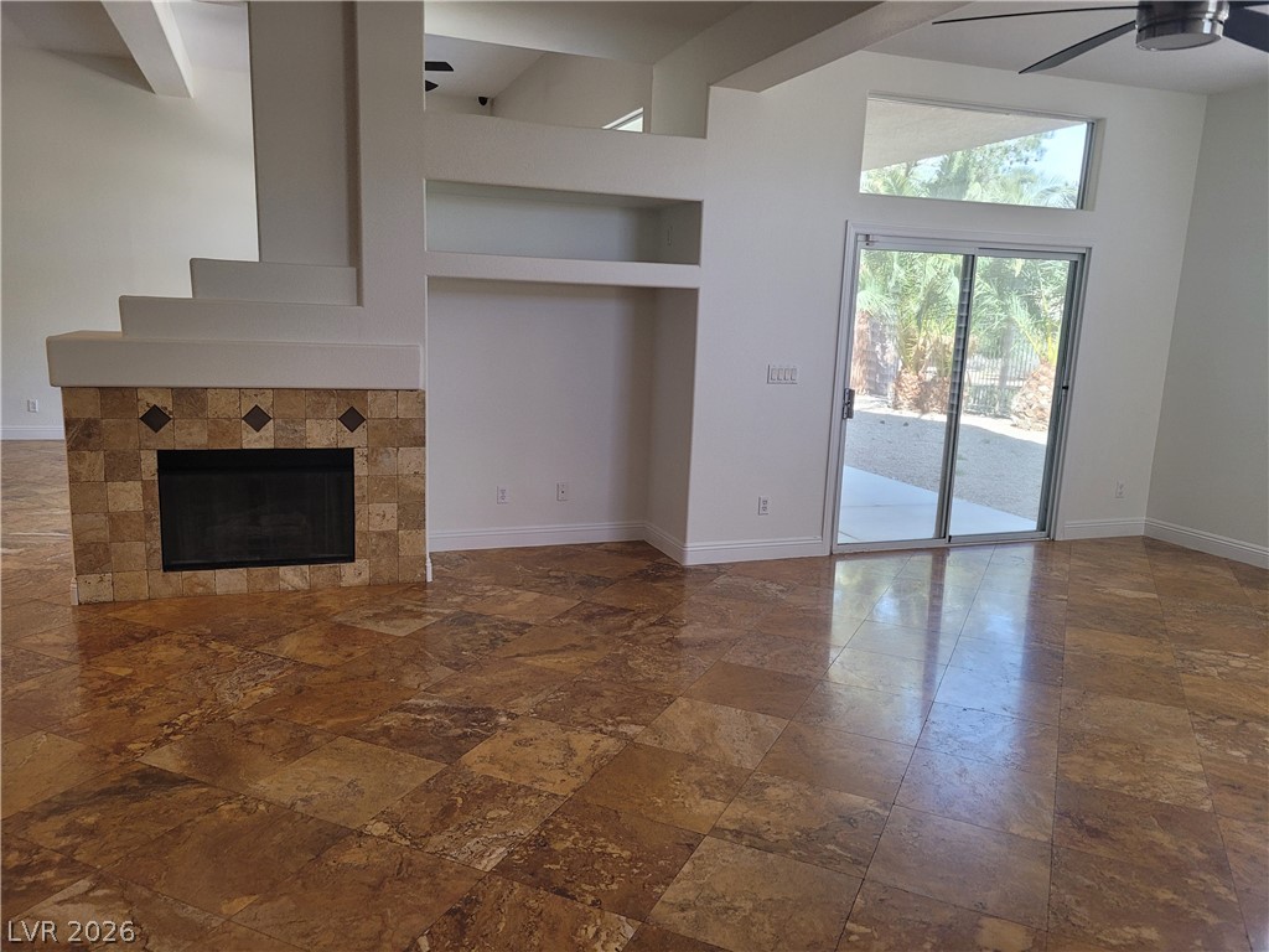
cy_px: 476
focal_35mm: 26
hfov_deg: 67.3
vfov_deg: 53.1
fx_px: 953
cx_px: 634
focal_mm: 5.4
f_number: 1.8
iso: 200
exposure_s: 1/120
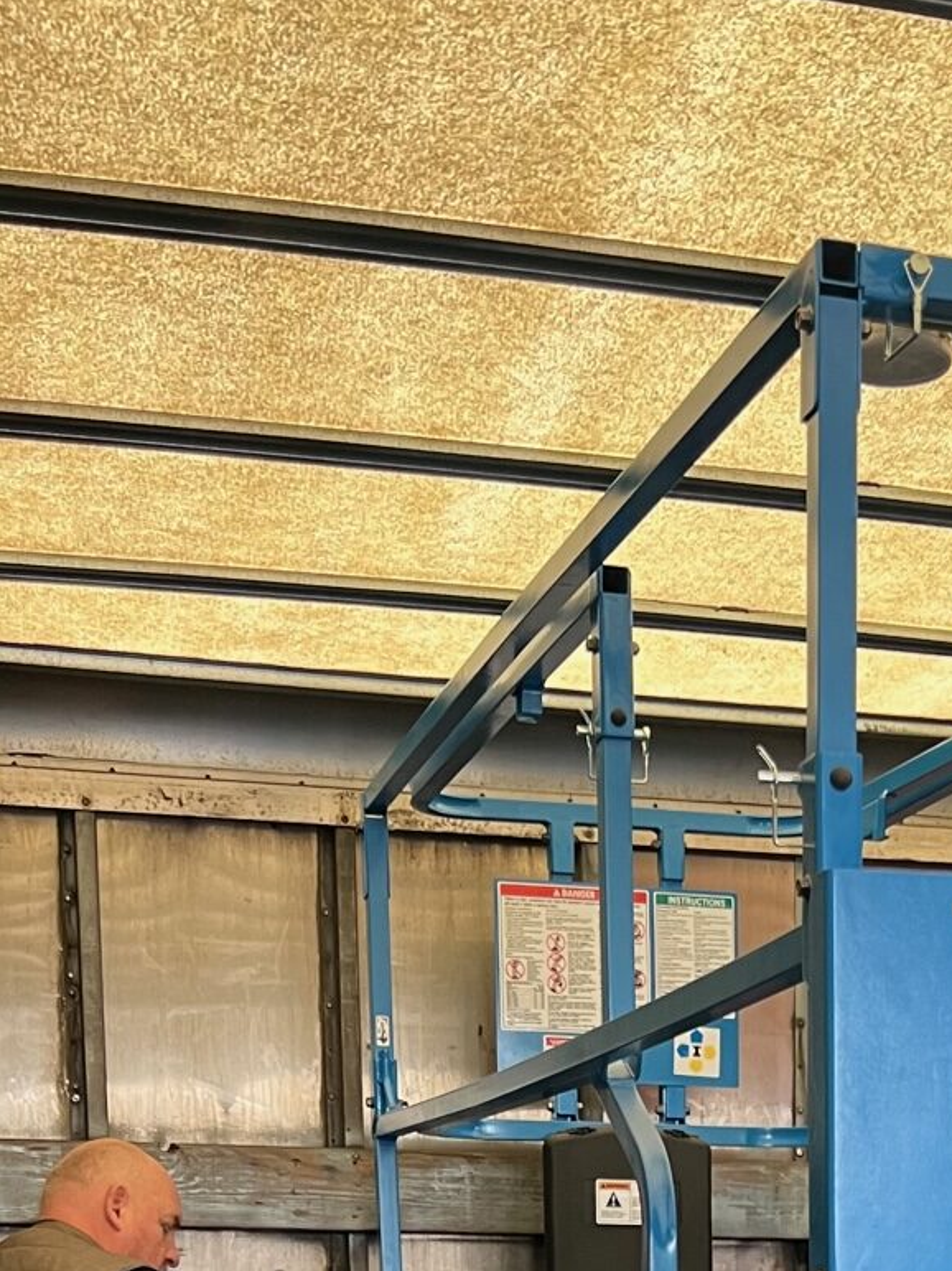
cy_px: 1629
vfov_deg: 25.0
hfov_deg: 21.1
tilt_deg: -9.0
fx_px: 2494
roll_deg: +1.5
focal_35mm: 68
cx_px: 875
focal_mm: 5.7
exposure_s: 1/96
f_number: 1.5
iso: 125
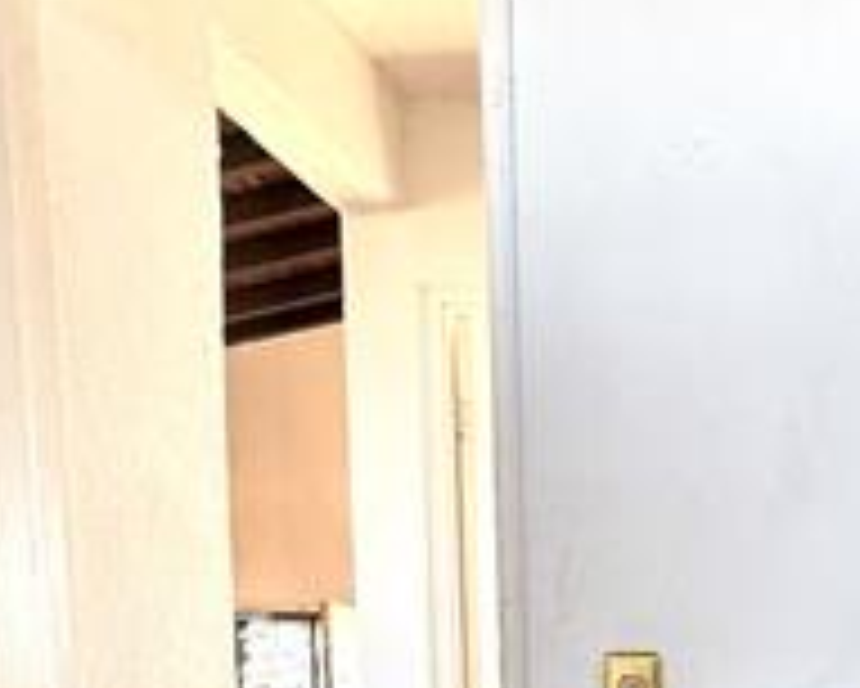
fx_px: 1401
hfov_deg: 31.8
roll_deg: -1.0
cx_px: 837
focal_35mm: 55
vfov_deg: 24.1
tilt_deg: -6.9
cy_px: 899
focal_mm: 2.22
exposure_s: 1/99
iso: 160
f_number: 2.2
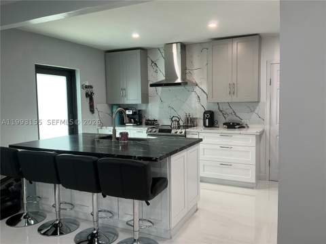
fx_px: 264
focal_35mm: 28
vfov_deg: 49.7
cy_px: 122
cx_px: 163
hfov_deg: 63.4
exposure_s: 1/60
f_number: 1.8
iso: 64
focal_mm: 3
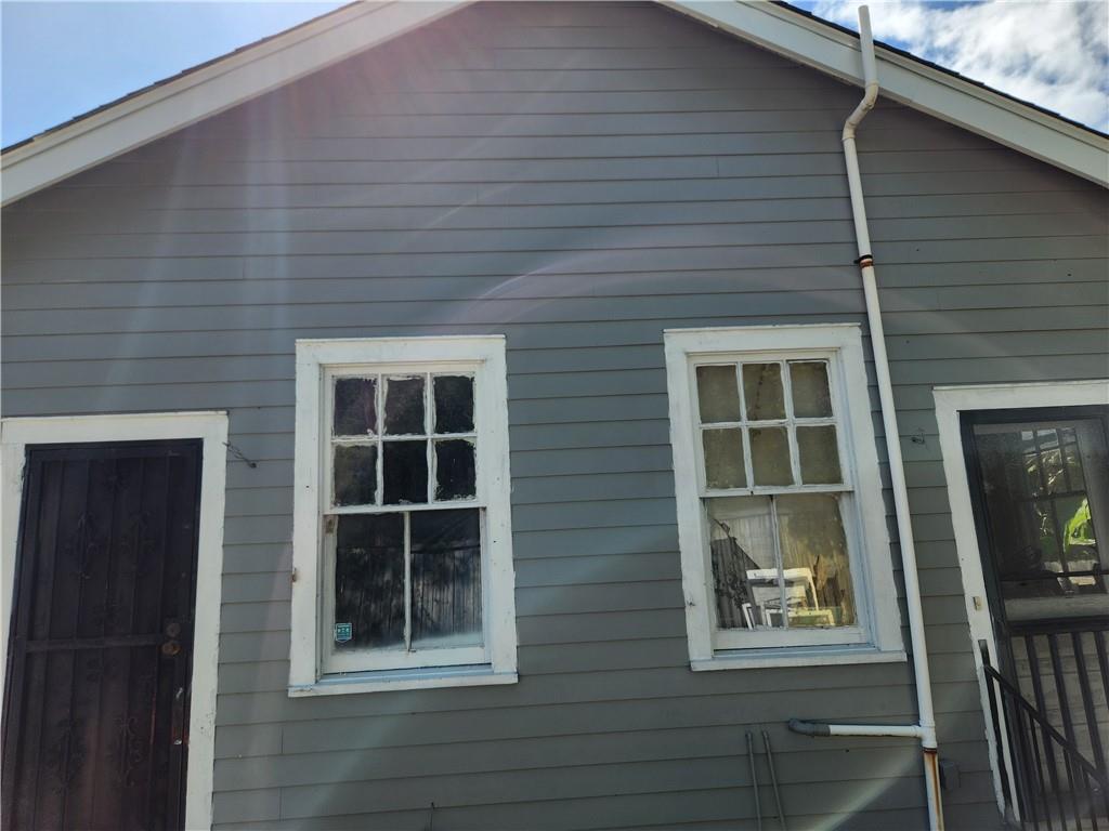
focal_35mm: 23
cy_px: 416
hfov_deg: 73.9
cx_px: 554
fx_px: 737
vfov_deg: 58.9
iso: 20
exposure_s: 1/1064
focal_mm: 5.4
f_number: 1.8
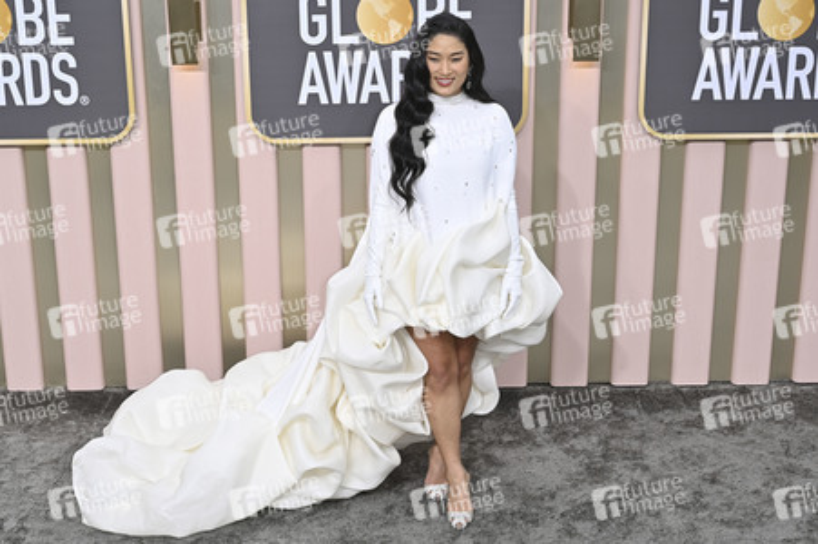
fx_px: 1067
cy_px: 272
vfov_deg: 28.6
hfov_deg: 41.9
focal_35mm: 47
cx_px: 409
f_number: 8
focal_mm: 47
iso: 320
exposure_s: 1/200
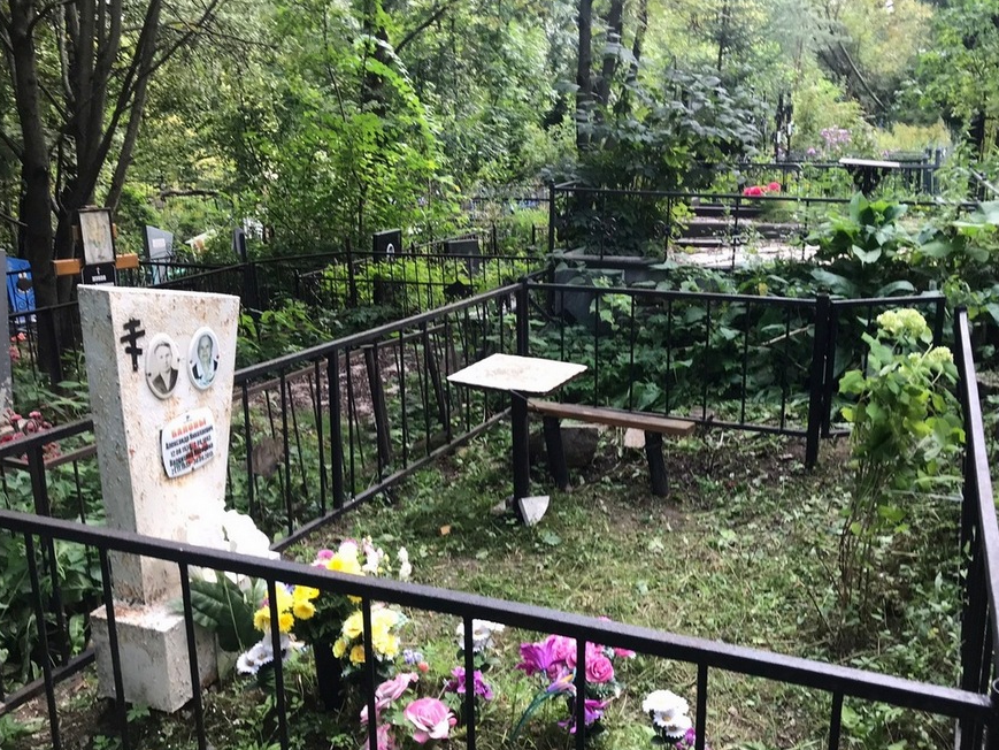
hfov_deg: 55.2
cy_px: 404
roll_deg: -3.6
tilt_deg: -15.8
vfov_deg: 42.9
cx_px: 558
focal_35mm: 33
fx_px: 952
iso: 40
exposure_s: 1/100
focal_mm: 3.99
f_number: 1.8
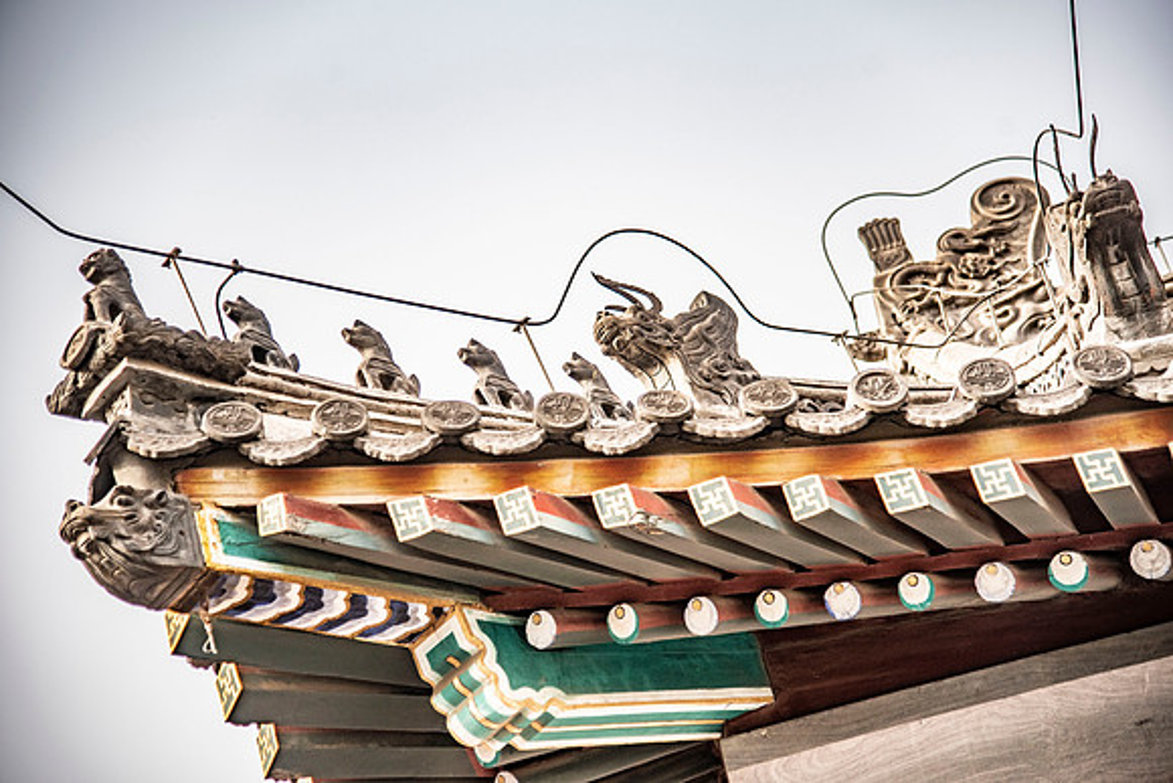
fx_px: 2803
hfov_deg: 23.6
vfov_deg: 15.9
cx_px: 586
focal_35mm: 86
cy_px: 392
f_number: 4
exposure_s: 1/1600
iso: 500
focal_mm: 86
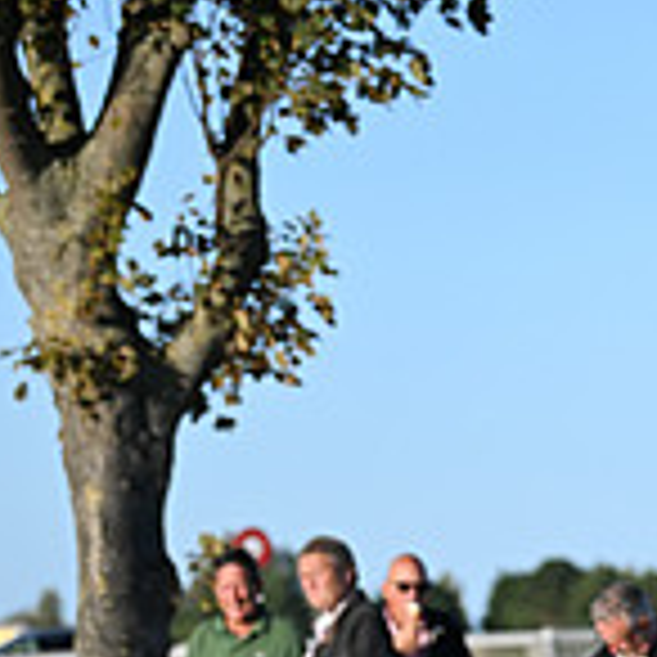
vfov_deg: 5.3
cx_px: 1282
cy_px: 821
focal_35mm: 331
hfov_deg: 5.2
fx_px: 7108
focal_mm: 98
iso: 400
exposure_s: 1/3200
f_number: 4
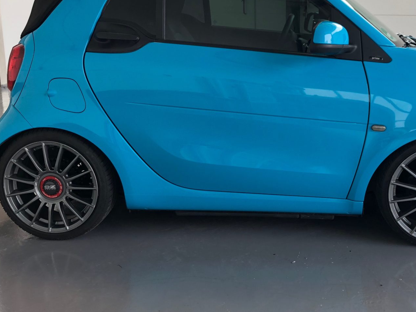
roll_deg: +1.1
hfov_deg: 41.7
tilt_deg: -11.5
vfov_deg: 32.1
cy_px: 120
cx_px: 263
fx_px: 541
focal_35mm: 45
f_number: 1.8
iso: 40
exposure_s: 1/120
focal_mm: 4
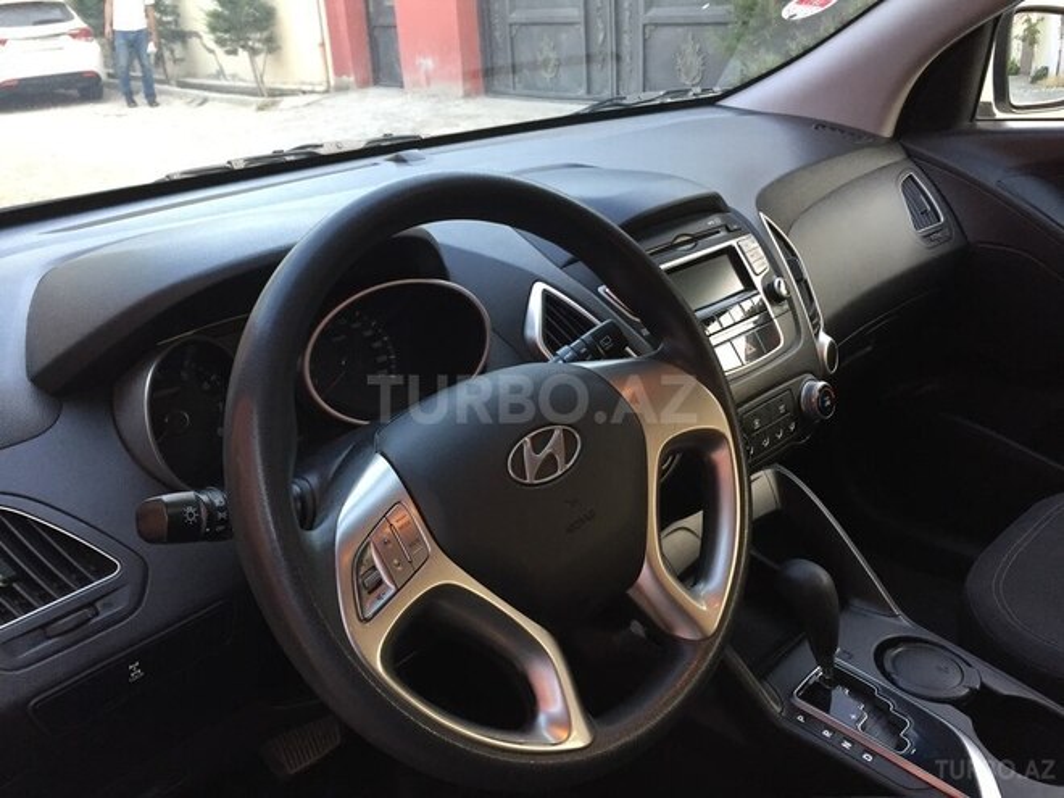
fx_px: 891
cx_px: 532
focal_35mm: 29
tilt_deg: -23.2
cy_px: 399
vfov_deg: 48.2
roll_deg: +3.6
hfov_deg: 61.7
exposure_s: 1/33
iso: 160
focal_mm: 4.15
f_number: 2.2
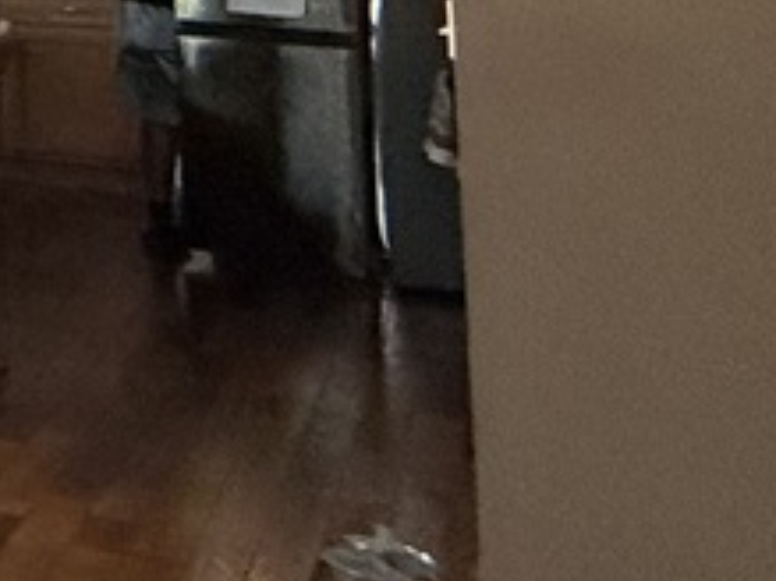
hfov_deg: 10.9
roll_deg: +0.3
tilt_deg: +4.1
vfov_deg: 14.9
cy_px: -280
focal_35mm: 92
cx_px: -1658
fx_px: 2061
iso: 200
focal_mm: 2.22
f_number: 2.2
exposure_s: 1/99
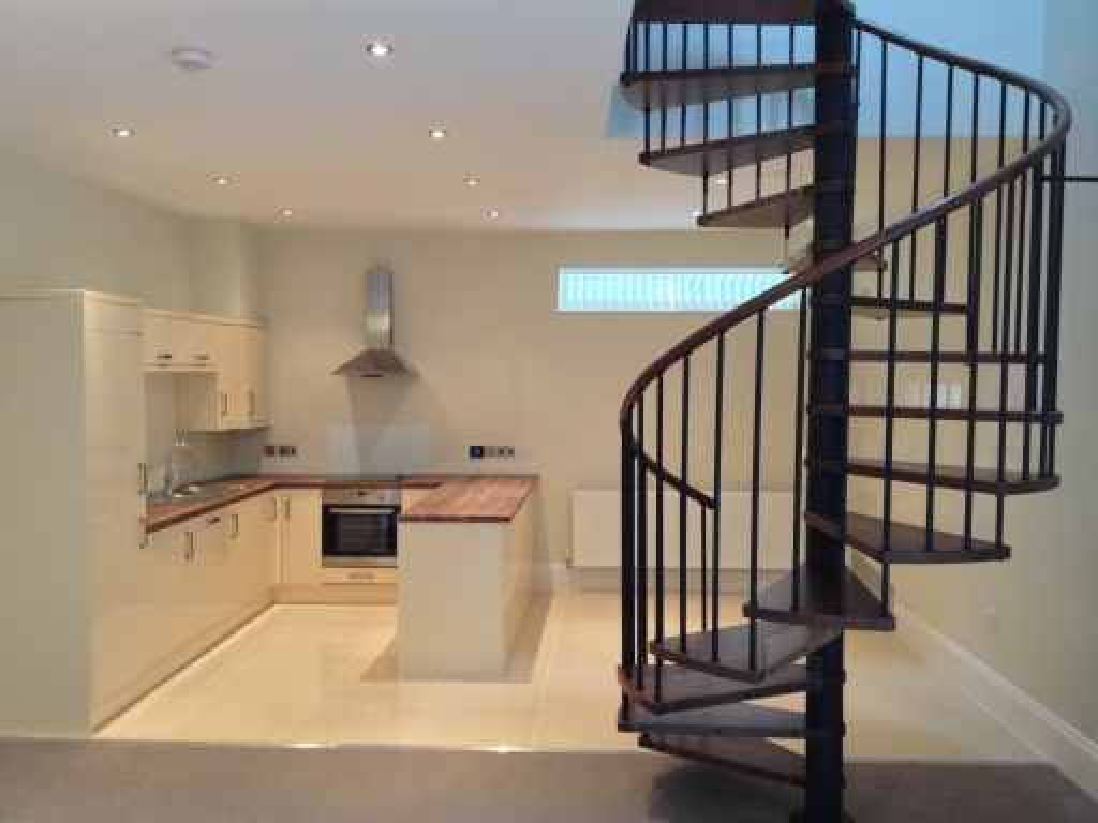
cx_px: 549
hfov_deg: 52.6
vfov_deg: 40.7
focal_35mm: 35
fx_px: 1110
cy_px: 412
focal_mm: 4.28
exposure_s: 1/20
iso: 125
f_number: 2.4
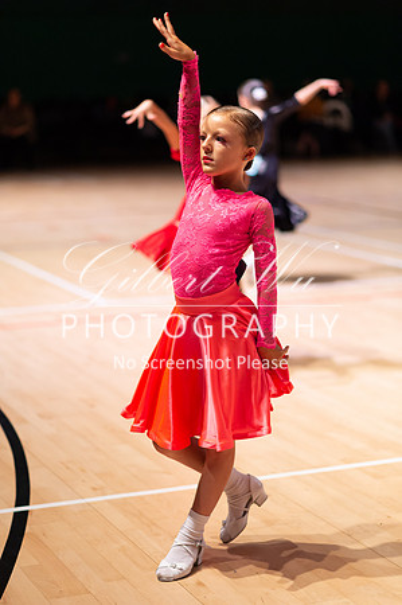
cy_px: 302
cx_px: 201
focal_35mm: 85
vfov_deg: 23.9
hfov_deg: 16.0
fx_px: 1427
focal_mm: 85
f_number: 2
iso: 2500
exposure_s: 1/800
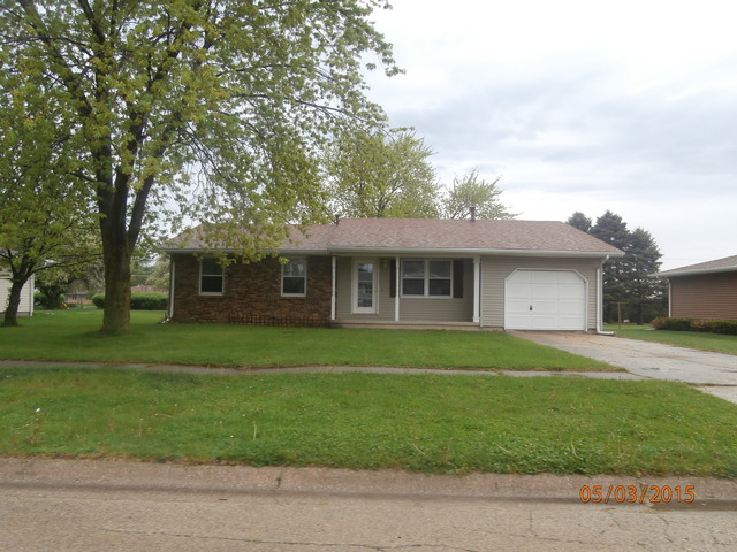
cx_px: 368
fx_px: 511
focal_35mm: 24
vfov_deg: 56.8
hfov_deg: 71.6
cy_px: 276
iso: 100
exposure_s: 1/125
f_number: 3
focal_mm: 4.2
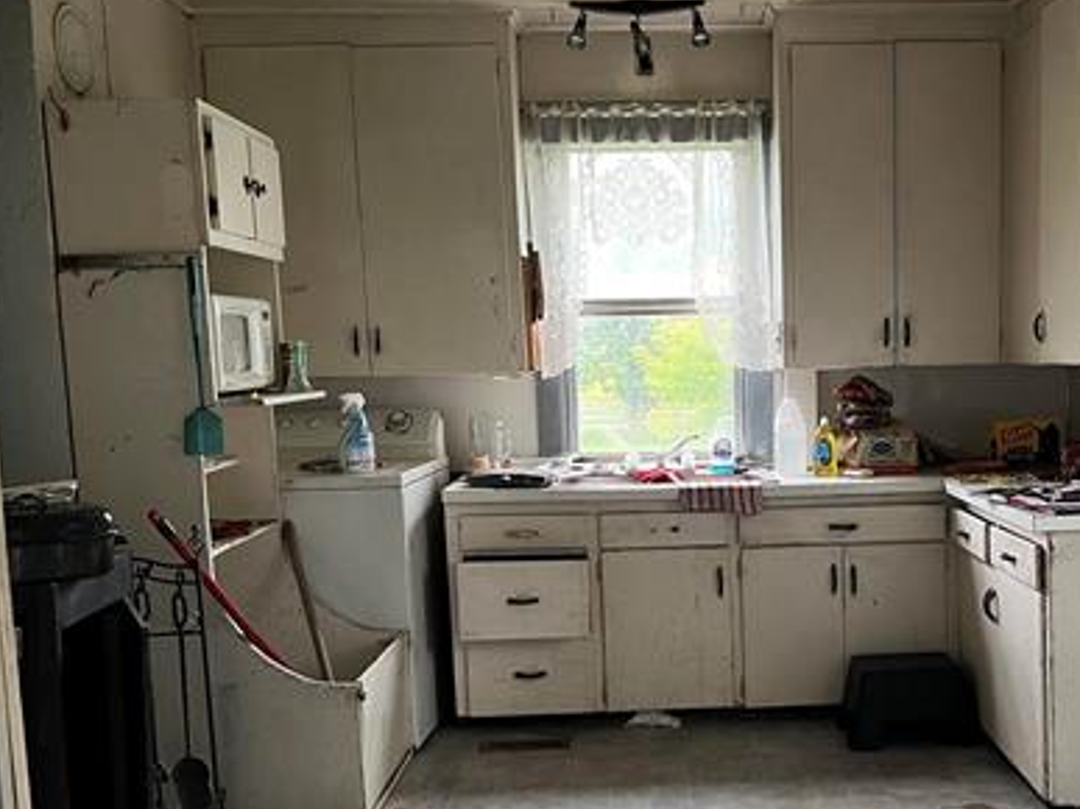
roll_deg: +1.1
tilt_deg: -7.5
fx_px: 1341
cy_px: 497
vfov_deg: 33.4
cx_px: 740
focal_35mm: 43
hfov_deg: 43.1
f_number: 1.5
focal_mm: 5.7
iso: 125
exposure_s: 1/68
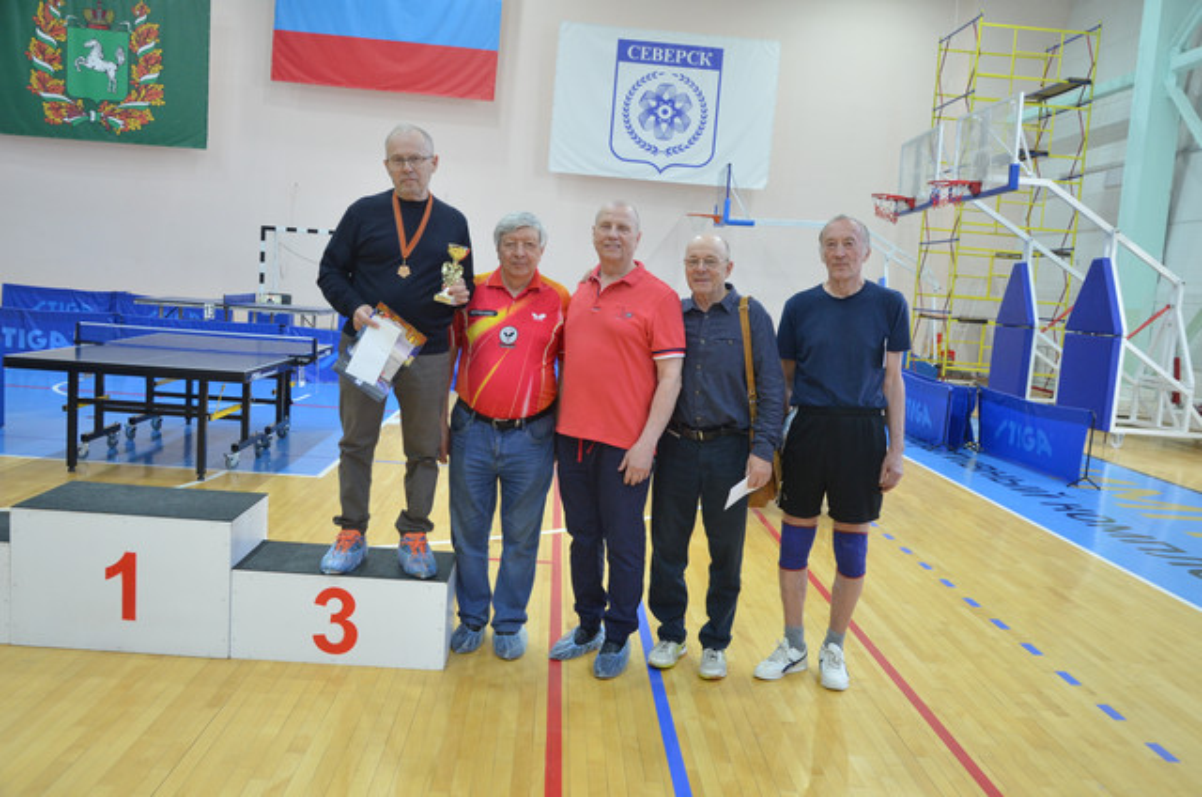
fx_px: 1050
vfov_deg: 41.5
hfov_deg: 59.6
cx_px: 601
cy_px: 398
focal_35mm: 32
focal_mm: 21
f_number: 4.5
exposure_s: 1/60
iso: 800
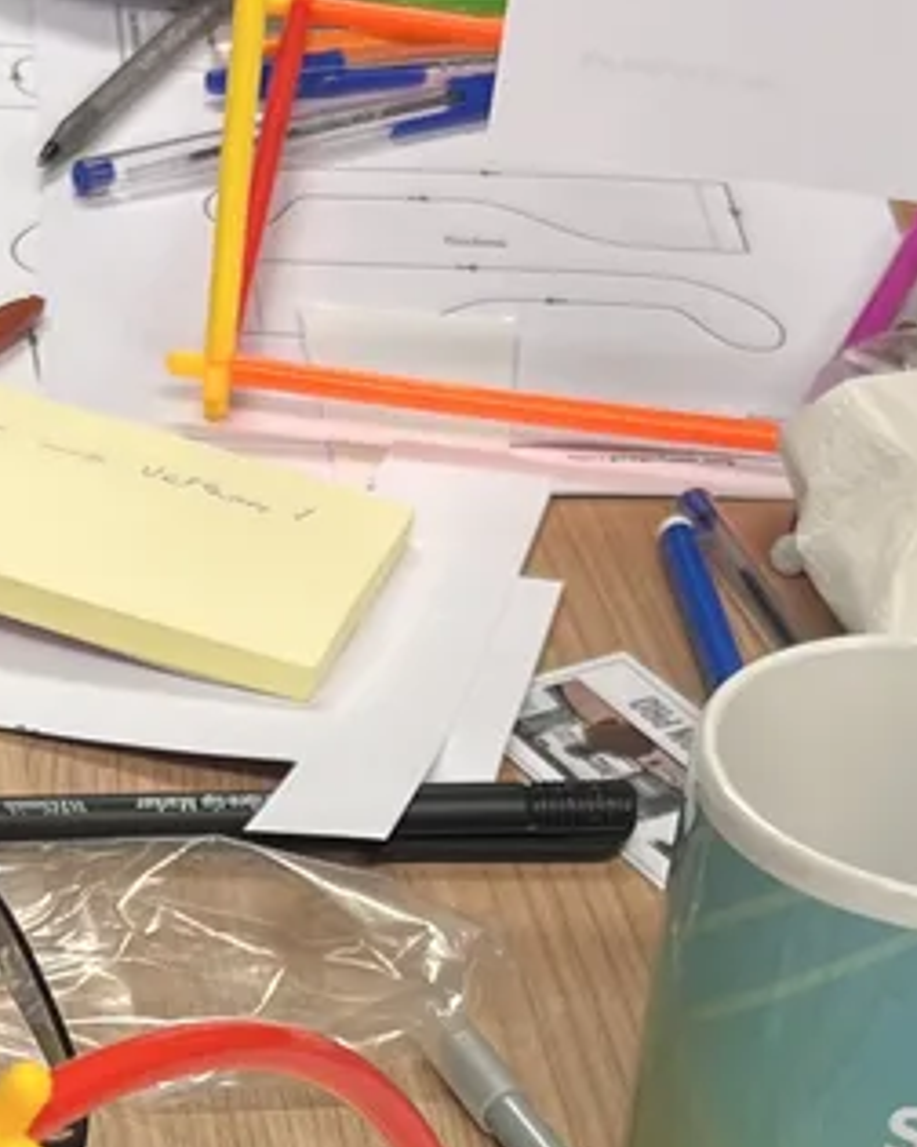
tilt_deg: -41.0
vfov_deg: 15.2
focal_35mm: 121
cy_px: 1446
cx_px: 96
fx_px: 4105
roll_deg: -3.9
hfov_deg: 12.7
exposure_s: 1/100
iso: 50
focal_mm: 5.1
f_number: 1.6
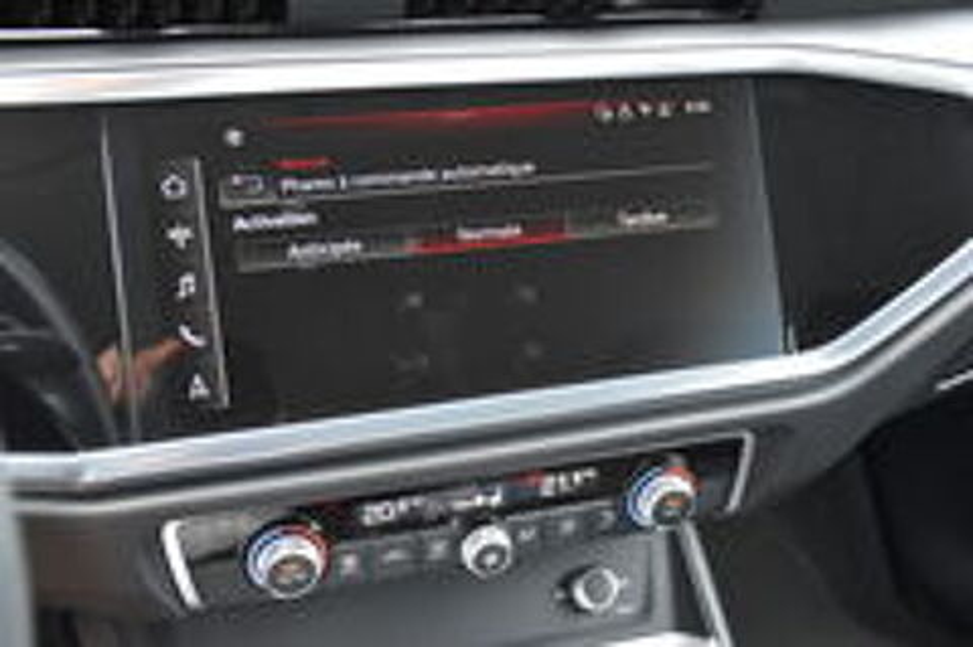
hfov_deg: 48.0
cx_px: 486
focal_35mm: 40
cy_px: 324
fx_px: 1093
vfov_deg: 32.9
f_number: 4
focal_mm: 27
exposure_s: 1/60
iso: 1250
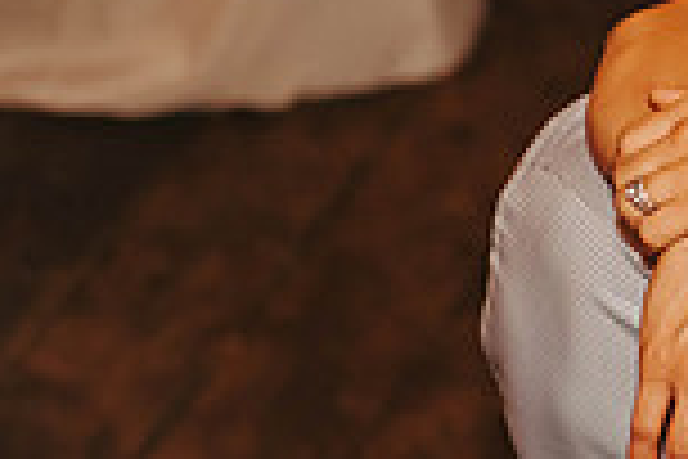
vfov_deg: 4.8
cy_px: -25
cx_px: 1120
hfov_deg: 7.1
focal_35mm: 284
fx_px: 5427
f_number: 2.8
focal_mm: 75
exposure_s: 1/125
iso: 1250
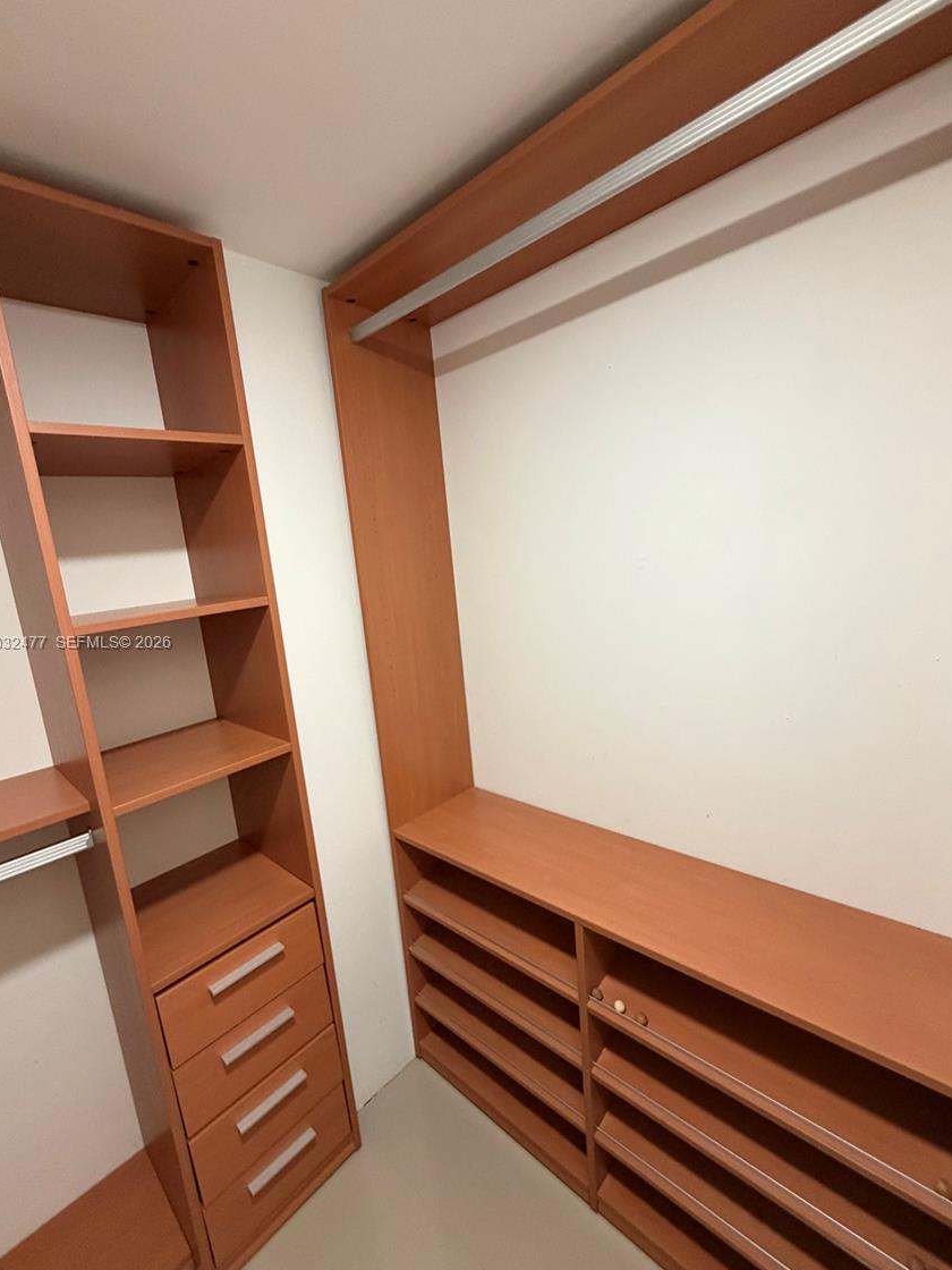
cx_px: 471
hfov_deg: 81.7
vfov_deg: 98.2
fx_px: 550
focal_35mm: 15
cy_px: 644
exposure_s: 1/60
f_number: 2.2
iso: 500
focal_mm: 2.22
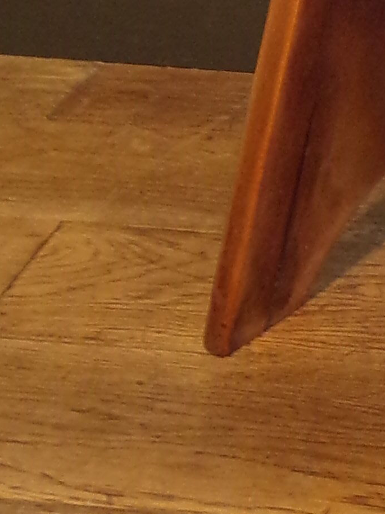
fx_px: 1795
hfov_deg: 11.4
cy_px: -279
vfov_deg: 15.0
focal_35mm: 121
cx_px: 681
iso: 225
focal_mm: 4.3
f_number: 3
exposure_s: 1/17
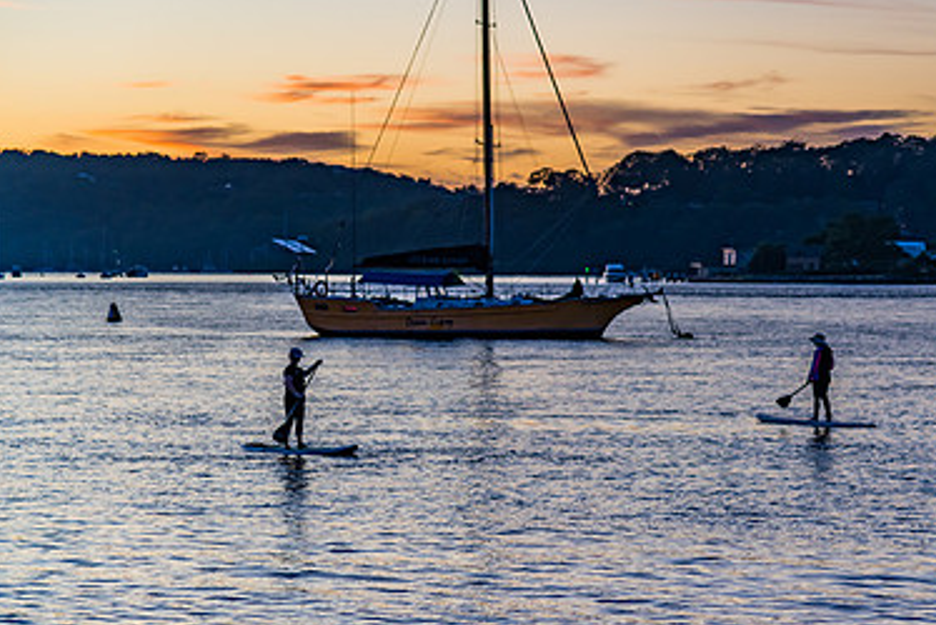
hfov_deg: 16.0
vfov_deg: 10.8
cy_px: 294
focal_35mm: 127
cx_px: 698
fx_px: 3304
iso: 400
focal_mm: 82
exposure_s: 1/50
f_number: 4
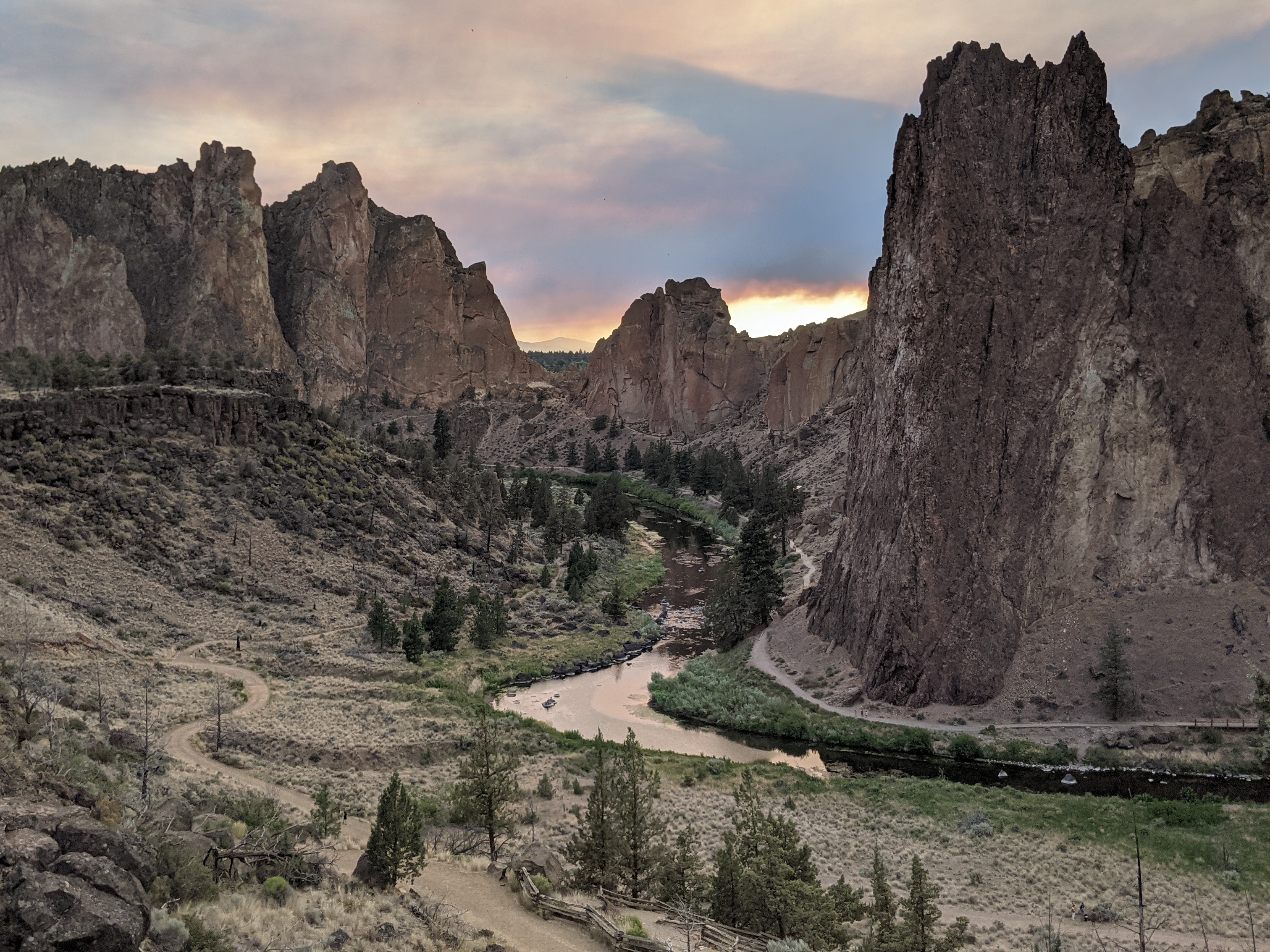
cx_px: 611
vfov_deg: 39.5
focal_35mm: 36
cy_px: 372
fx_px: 1321
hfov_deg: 51.3
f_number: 1.8
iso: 54
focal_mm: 4.44
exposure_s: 1/652
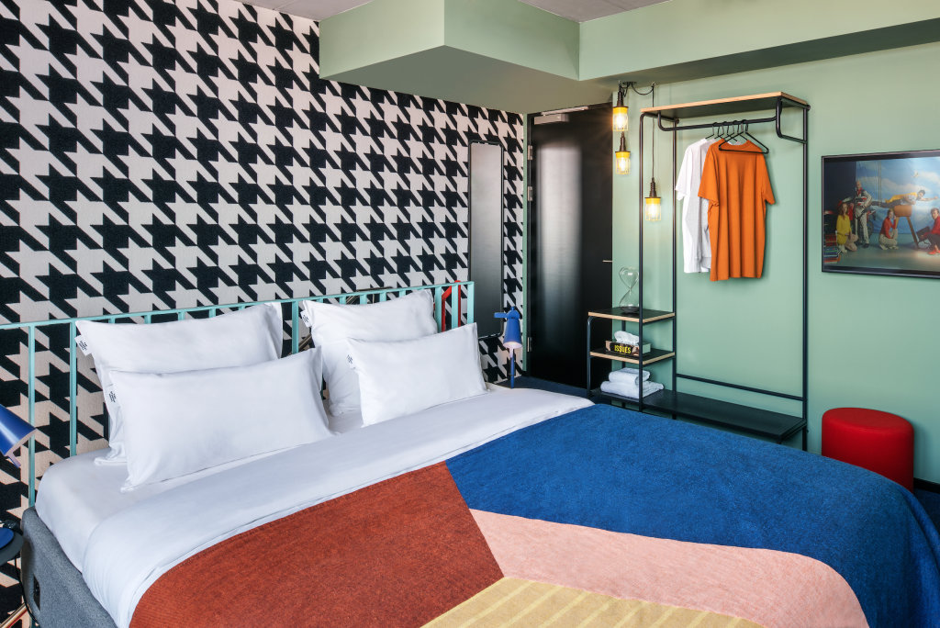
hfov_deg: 73.7
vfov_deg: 53.2
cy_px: 314
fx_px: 627
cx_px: 470
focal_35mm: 24
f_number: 16
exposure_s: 1/3
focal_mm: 24
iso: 125
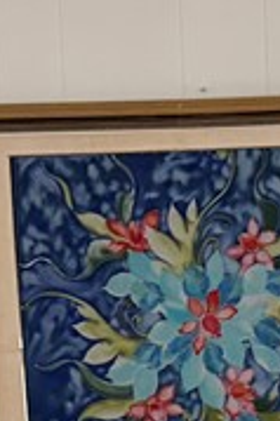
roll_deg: +2.4
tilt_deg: -6.8
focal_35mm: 143
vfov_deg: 13.4
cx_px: 275
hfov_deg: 9.5
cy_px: 656
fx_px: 1671
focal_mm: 6.76
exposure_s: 1/60
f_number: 1.78
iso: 500
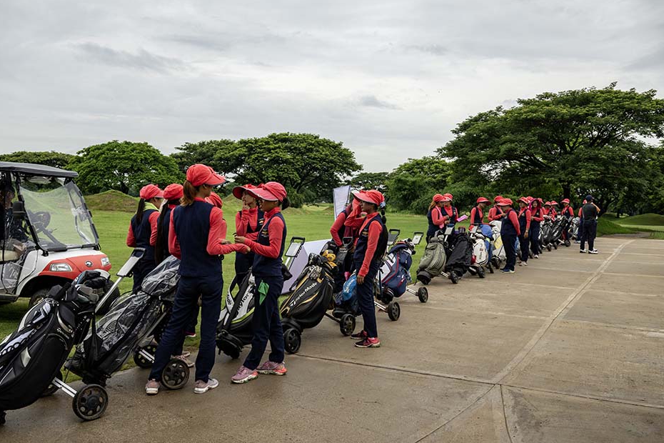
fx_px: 600
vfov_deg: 40.5
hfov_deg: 57.9
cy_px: 226
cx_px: 328
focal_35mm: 33
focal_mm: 31.5
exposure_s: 1/320
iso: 160
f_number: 8
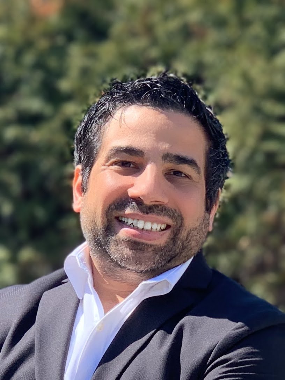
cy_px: 190
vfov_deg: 36.8
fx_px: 571
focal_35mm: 52
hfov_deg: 28.0
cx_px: 142
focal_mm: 6
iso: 16
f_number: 2.4
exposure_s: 1/384
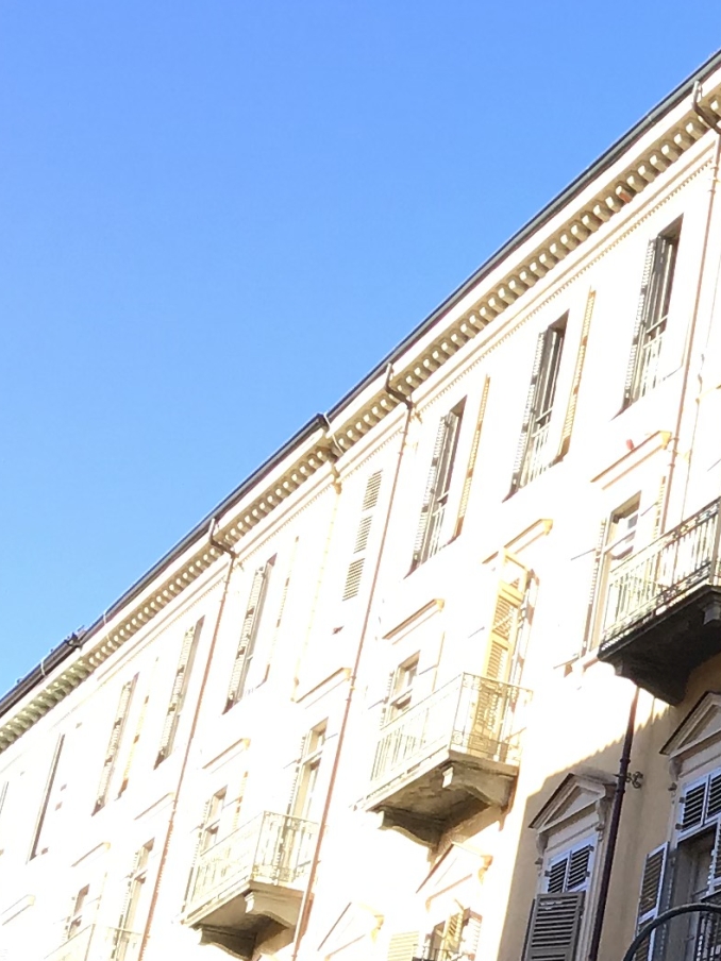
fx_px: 2666
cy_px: 366
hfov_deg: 13.8
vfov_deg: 20.4
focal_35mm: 96
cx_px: 1272
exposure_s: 1/330
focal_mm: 3.3
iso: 25
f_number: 2.4
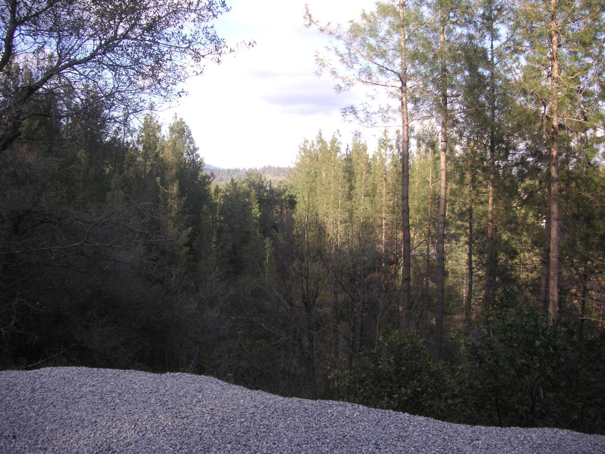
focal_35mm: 37
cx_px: 302
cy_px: 227
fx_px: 647
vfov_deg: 38.7
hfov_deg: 50.1
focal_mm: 6.1
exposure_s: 1/180
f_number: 2.8
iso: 50
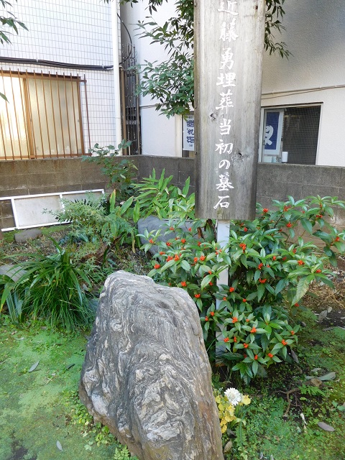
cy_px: 230
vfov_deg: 69.4
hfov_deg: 54.9
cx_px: 172
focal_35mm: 25
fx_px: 332
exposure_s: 1/30
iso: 180
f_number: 3.4
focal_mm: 4.5
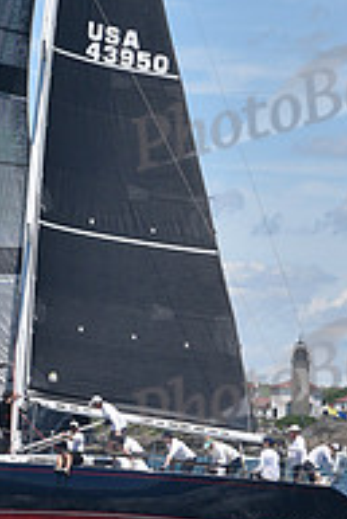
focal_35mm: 210
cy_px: 0
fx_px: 3031
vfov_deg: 9.7
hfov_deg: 6.5
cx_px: -7
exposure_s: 1/800
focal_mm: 70
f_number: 7.1
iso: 250
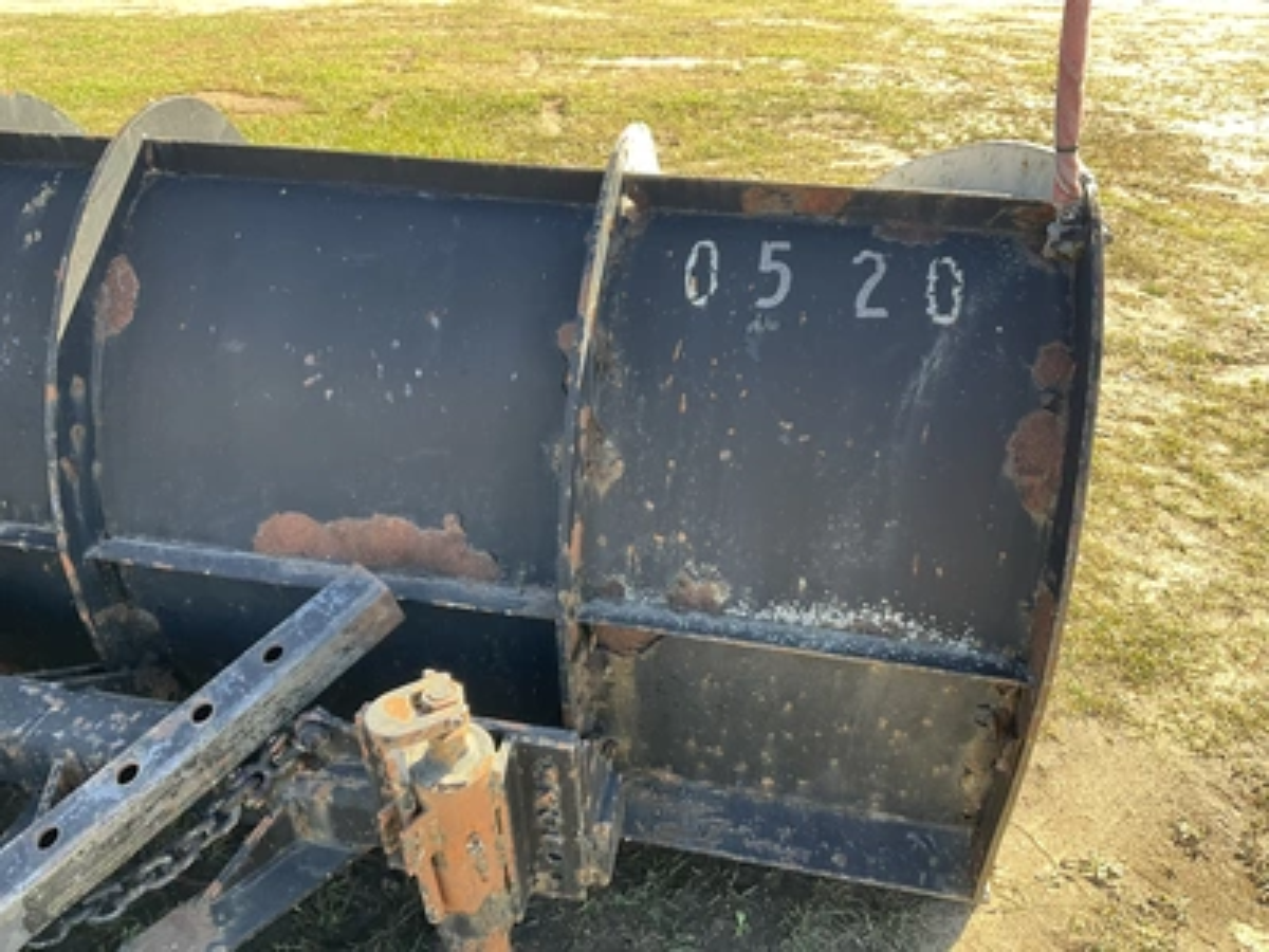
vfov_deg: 48.2
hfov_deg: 61.7
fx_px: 1063
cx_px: 634
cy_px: 476
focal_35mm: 29
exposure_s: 1/122
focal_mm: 3
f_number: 1.8
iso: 25
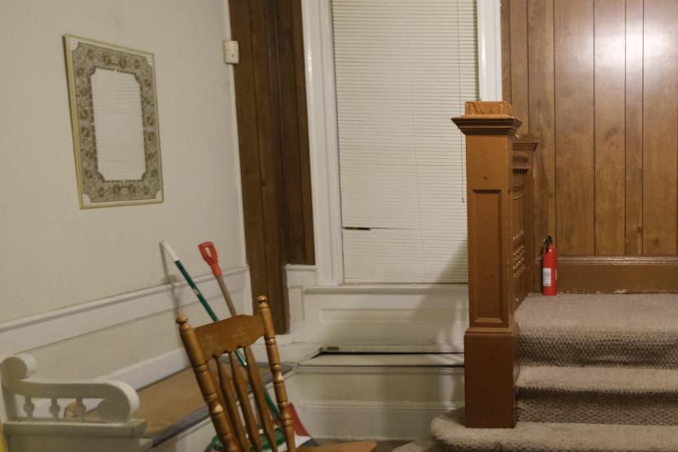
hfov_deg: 44.1
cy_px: 281
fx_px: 772
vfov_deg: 32.5
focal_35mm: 41
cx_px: 582
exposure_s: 1/60
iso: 3200
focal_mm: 15
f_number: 3.5
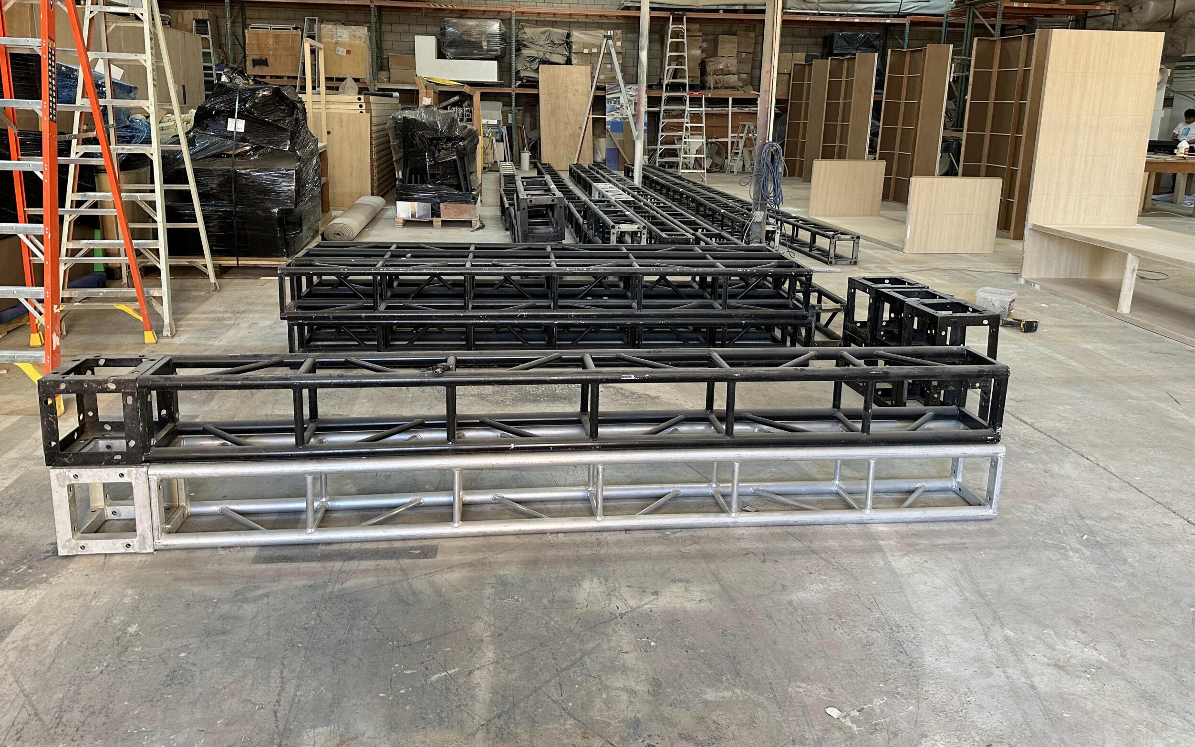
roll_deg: -1.7
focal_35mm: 26
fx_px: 847
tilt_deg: -11.4
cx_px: 585
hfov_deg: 70.4
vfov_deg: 47.3
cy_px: 290
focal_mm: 6.86
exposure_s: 1/60
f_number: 1.78
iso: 160
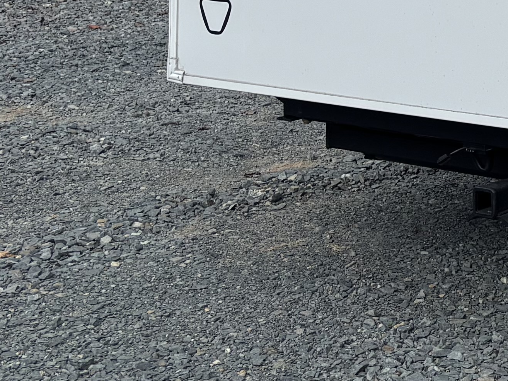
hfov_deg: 15.4
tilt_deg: +1.8
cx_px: 862
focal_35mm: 113
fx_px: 1659
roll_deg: -0.5
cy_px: -326
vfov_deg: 12.0
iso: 50
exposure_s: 1/4854
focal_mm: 5.96
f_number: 1.6
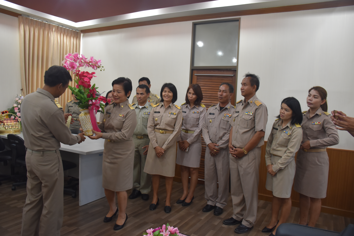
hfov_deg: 67.4
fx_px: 265
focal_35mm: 27
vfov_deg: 47.9
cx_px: 177
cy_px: 118
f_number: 3.5
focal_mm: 18
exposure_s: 1/60
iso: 900
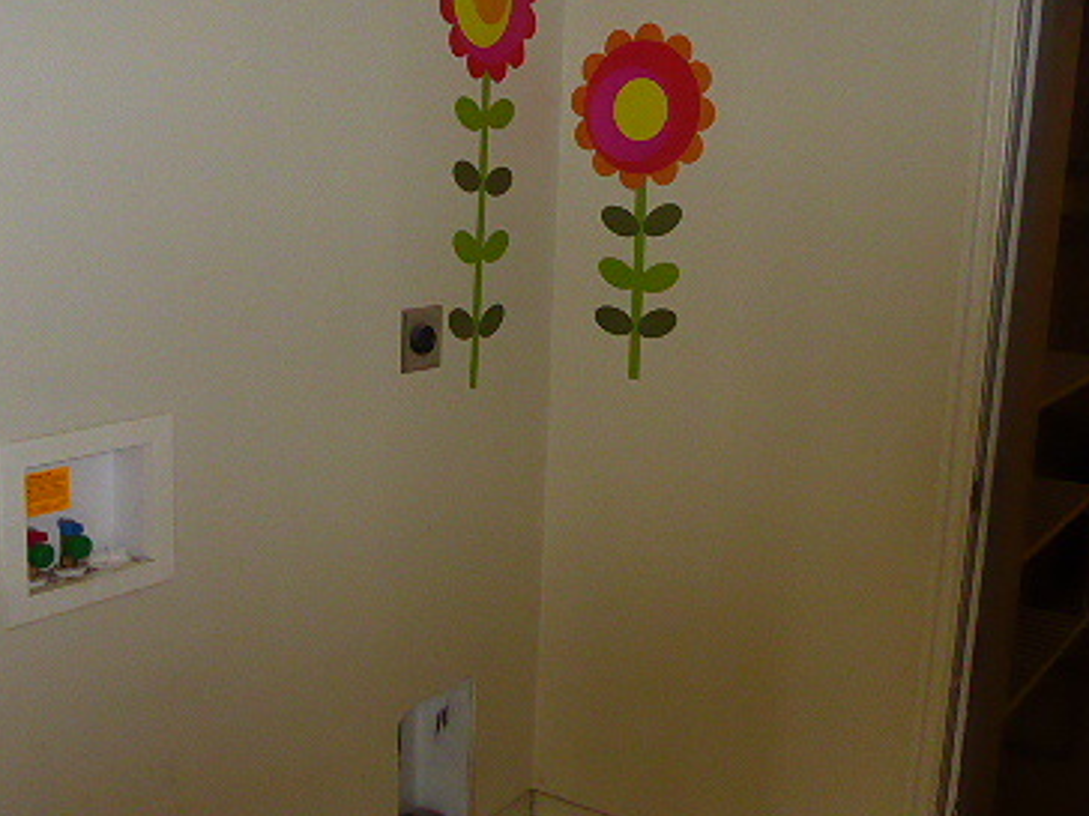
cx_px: 467
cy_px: 415
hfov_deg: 42.8
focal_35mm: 44
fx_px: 1384
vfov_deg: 32.9
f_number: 3.3
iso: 800
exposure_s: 1/250
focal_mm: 4.3
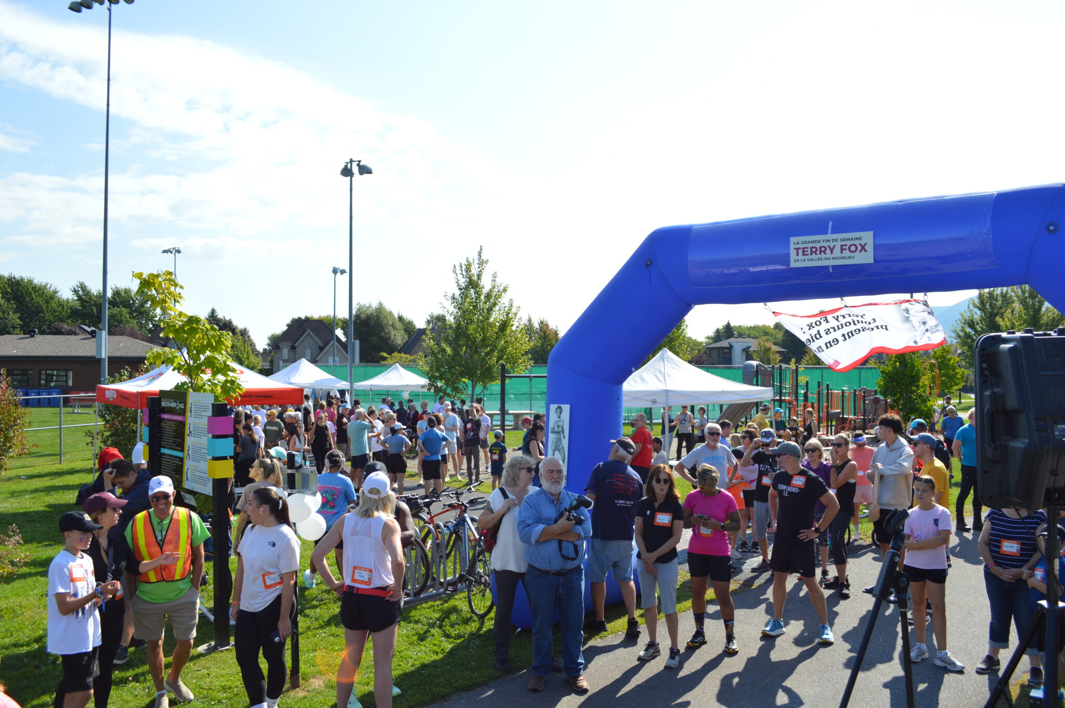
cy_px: 354
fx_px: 798
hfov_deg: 67.4
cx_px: 532
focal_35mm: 27
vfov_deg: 47.9
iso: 100
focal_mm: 18
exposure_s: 1/250
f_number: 8
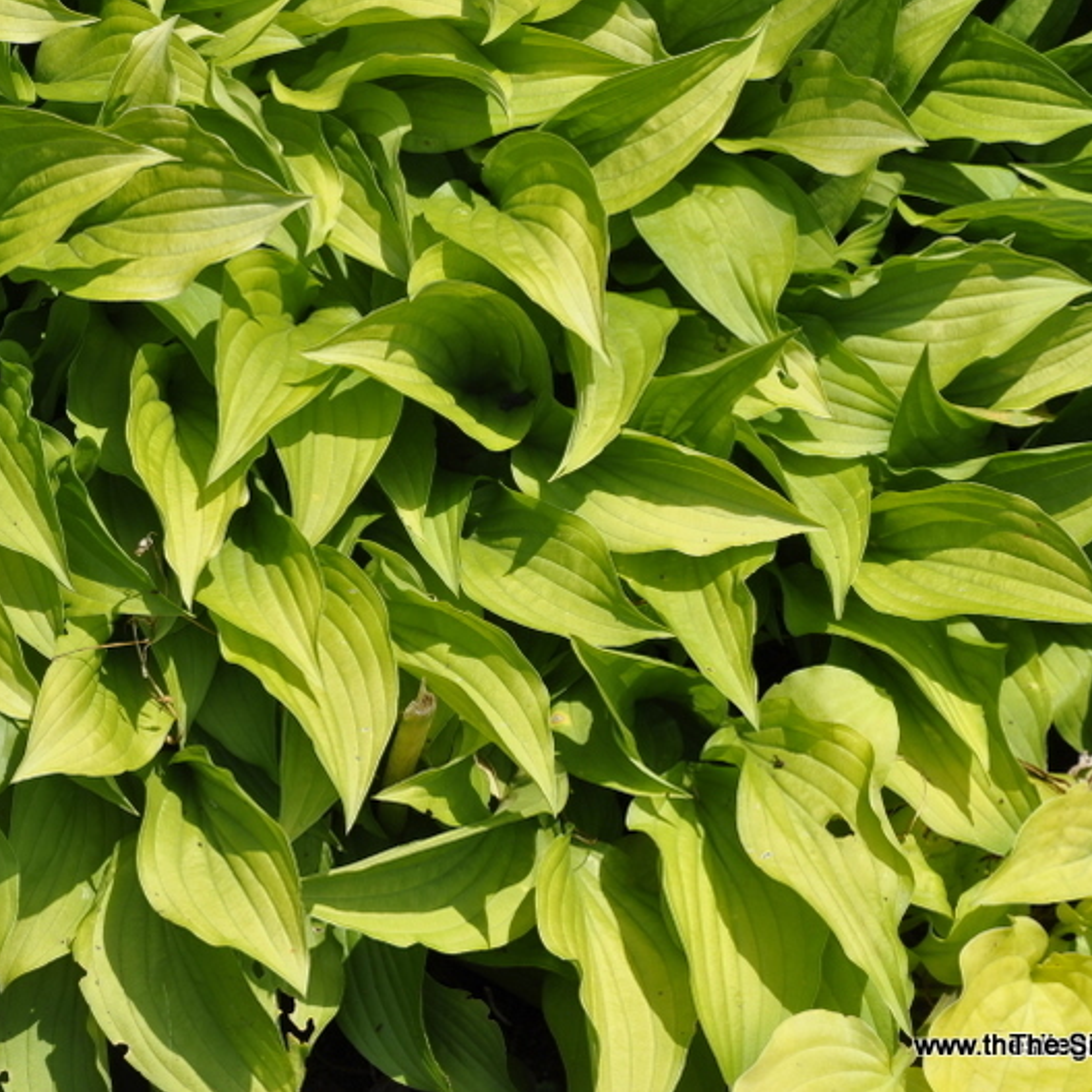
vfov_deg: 8.6
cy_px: 546
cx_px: 467
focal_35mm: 203
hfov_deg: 8.6
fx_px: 7232
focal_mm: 105
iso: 200
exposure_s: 1/400
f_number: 10
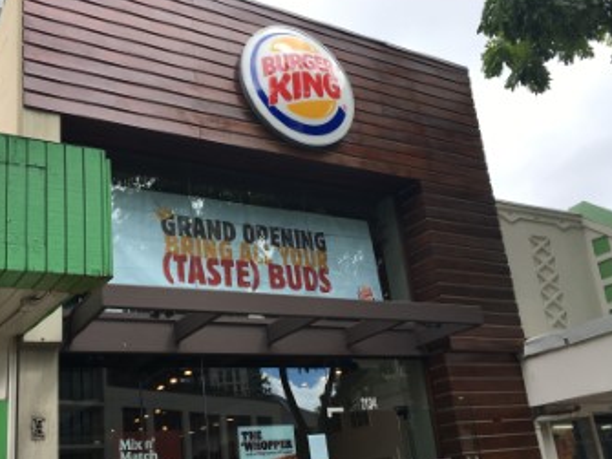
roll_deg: +5.5
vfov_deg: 36.6
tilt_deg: +14.5
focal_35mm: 39
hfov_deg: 47.8
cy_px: 282
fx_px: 689
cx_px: 281
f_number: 2.2
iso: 25
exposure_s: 1/732
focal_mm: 4.15
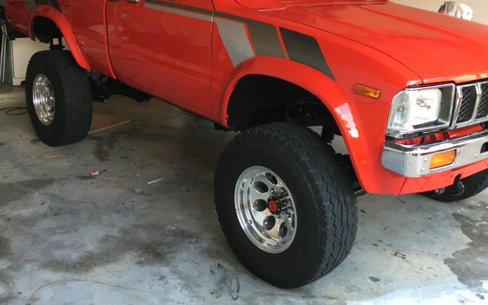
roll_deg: -2.1
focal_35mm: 41
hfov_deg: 48.1
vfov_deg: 31.0
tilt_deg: -12.8
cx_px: 271
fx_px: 545
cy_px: 95
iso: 80
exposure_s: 1/30
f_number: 2.2
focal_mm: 4.15
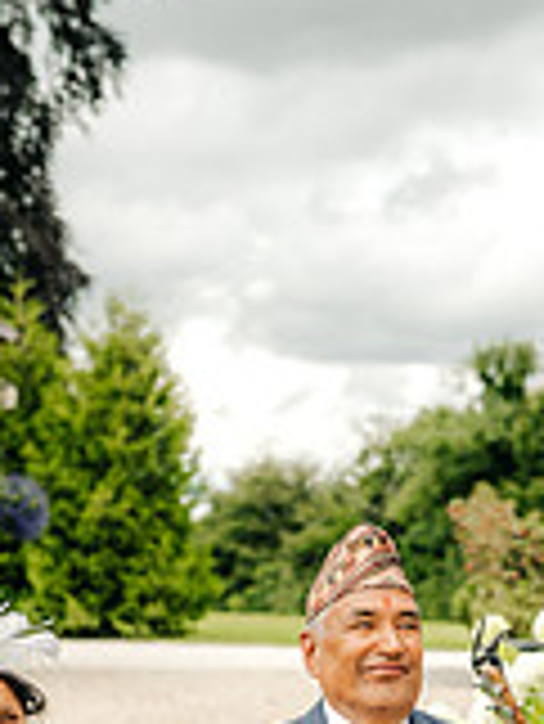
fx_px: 1967
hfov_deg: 15.7
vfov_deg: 20.2
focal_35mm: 94
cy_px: 733
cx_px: 319
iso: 100
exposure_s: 1/1250
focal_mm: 35
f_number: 2.5
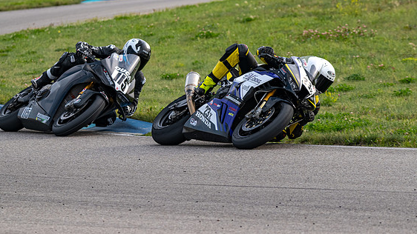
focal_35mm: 344
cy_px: 137
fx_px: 3803
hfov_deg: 6.3
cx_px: 244
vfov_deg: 3.5
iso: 400
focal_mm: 220
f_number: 5.6
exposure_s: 1/1250
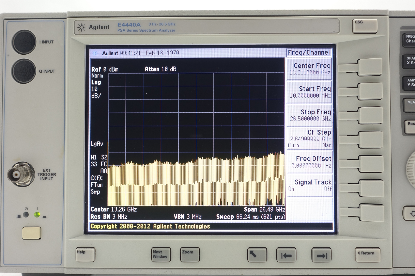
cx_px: 208
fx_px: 473
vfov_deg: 32.6
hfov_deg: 47.4
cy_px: 138
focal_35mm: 41
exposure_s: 1/15
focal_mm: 14.9
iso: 100
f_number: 3.2
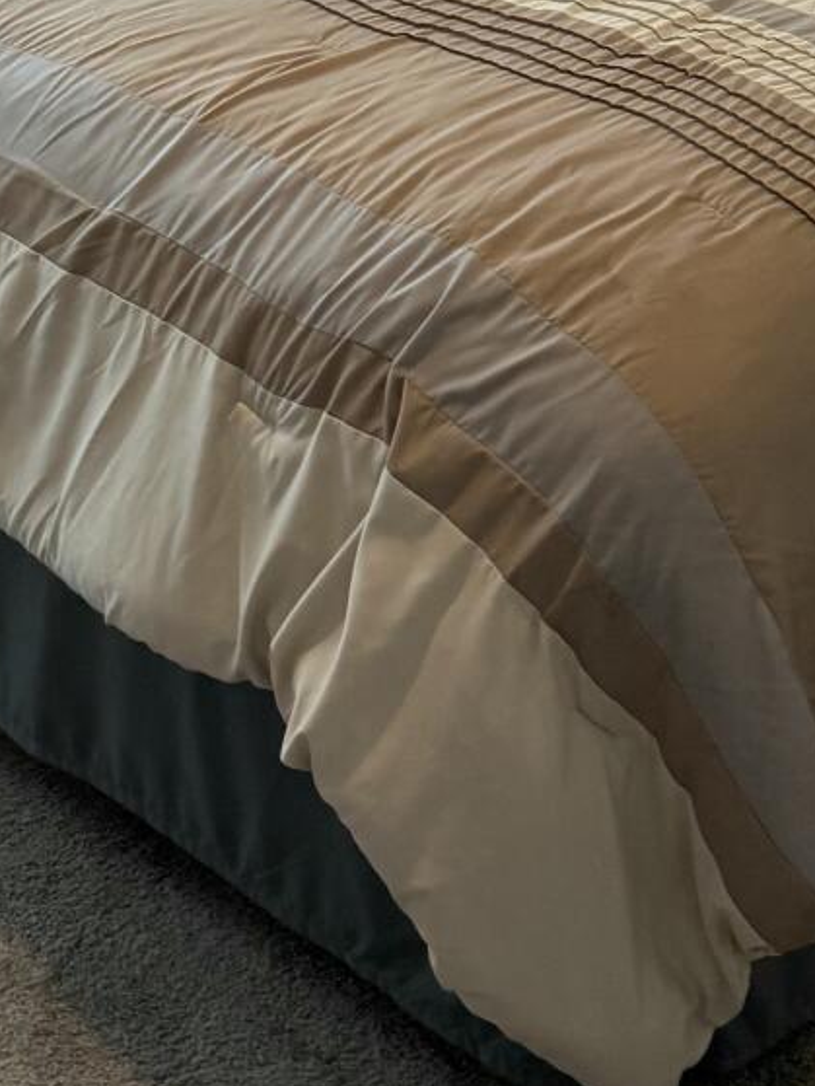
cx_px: 663
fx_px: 2698
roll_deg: -2.8
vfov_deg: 20.0
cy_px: -492
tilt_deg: -11.1
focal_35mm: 86
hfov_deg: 17.0
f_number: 1.78
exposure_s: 1/60
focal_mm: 6.76
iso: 250
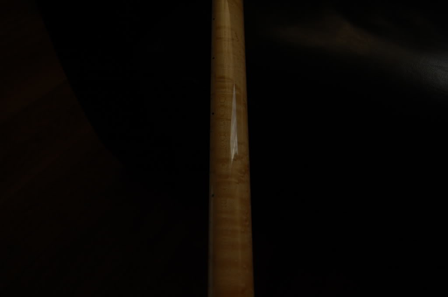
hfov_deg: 62.0
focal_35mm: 30
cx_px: 224
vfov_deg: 43.5
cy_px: 148
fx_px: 373
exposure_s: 1/40
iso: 200
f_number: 7.1
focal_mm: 20
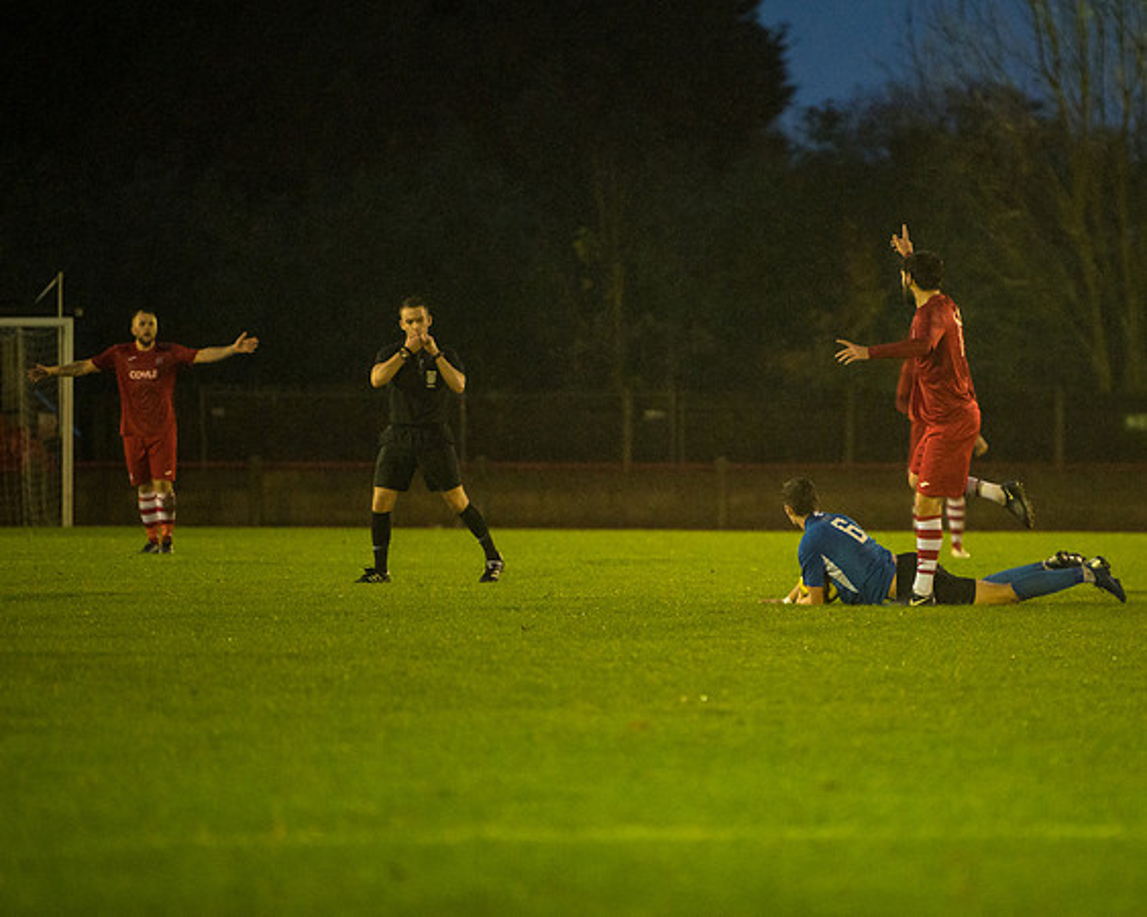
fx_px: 8880
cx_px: 731
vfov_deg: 5.9
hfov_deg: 7.4
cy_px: 513
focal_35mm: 262
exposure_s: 1/1000
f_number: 2.8
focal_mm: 200
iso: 5000
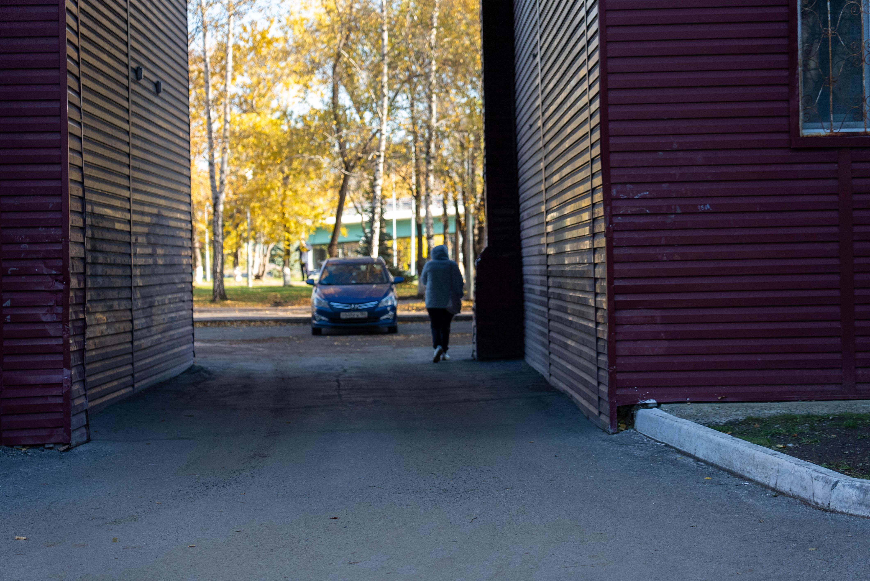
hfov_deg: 24.7
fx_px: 1983
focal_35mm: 82
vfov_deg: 16.7
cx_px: 435
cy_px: 290
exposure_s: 1/320
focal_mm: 82
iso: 1250
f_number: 4
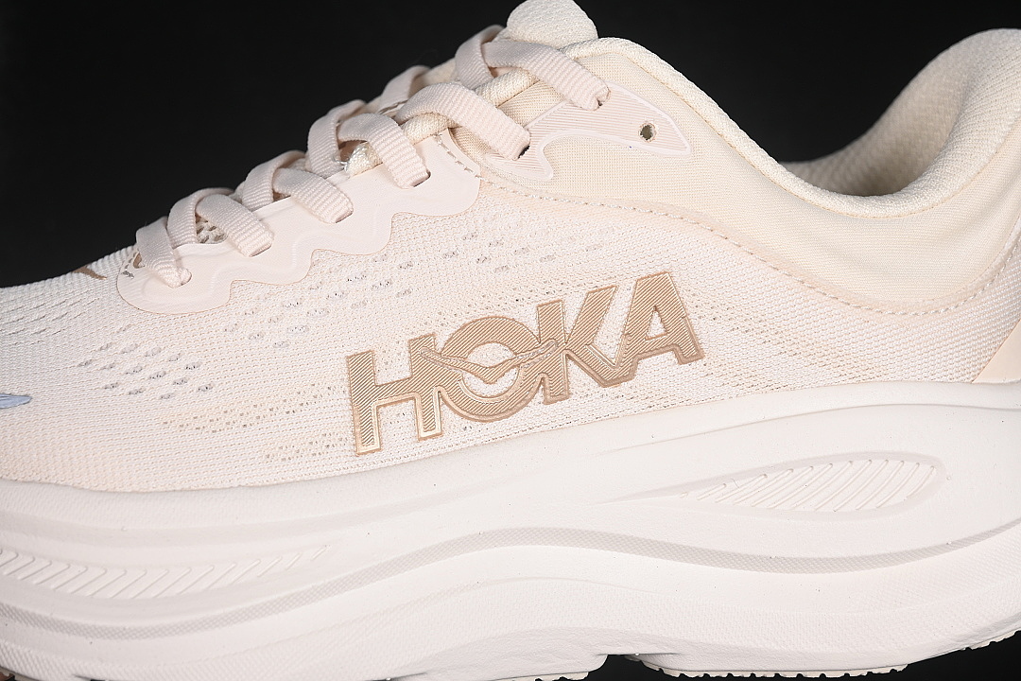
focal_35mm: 75
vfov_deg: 18.2
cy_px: 340
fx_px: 2127
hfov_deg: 27.0
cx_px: 510
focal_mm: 50
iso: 160
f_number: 7.1
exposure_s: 1/80
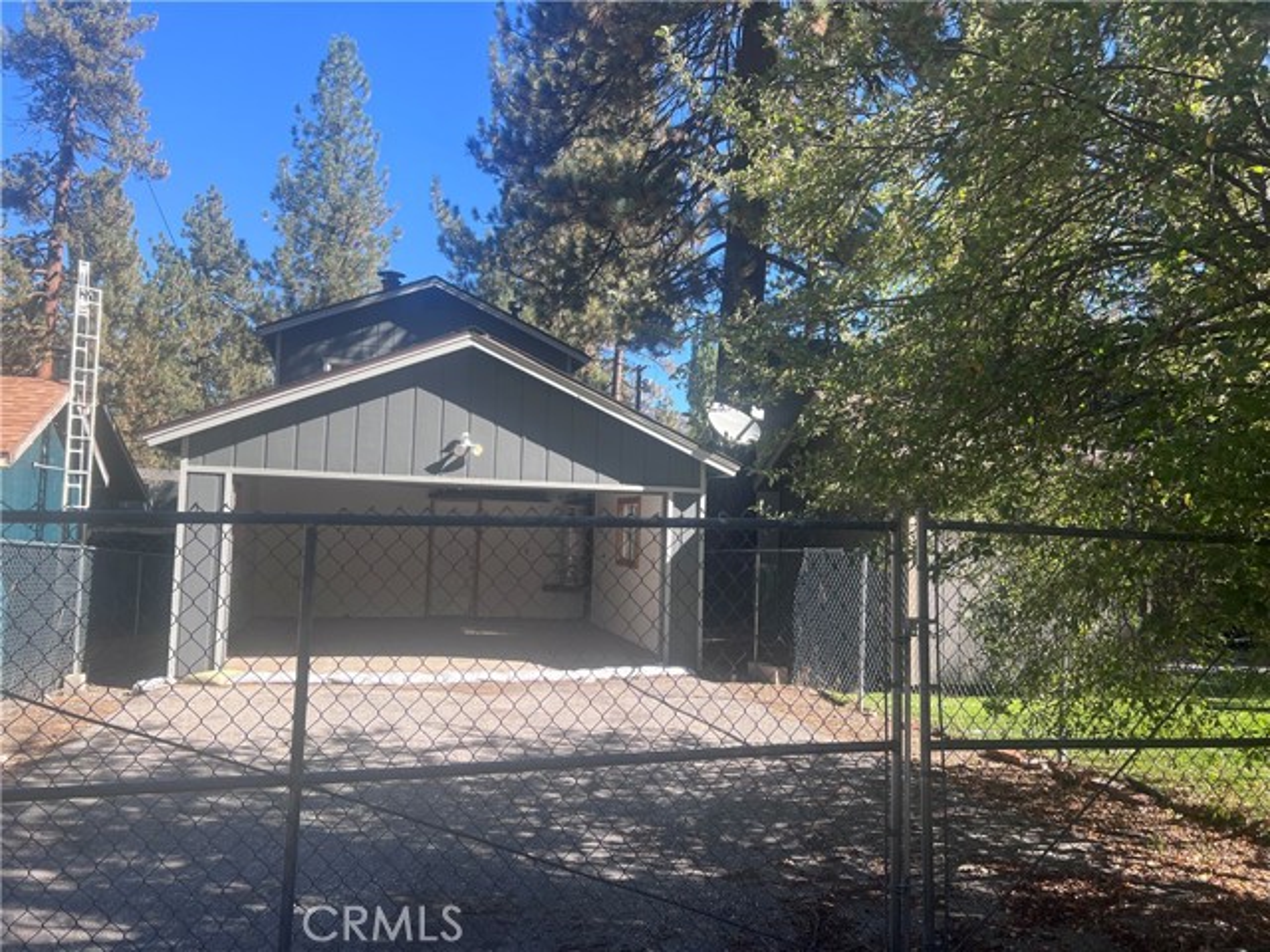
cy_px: 476
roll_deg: -1.6
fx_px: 954
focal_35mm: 26
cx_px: 635
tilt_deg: +2.8
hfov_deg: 67.3
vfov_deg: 53.1
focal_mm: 5.7
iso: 50
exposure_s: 1/1058
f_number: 1.5
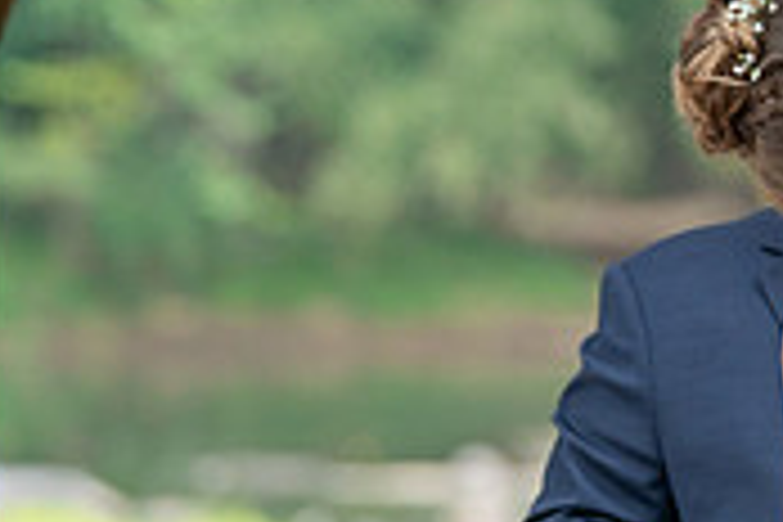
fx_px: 11374
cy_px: 161
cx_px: 1062
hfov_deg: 3.9
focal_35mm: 523
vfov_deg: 2.6
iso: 320
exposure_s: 1/200
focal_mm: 150
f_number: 4
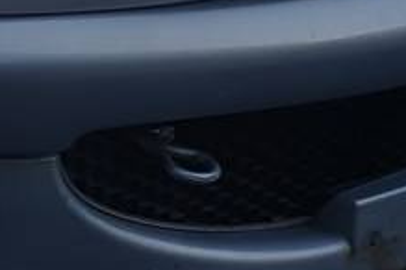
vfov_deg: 7.5
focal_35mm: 178
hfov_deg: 11.2
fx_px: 2007
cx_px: -152
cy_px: -205
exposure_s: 1/111
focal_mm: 4.3
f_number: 2.4
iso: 50
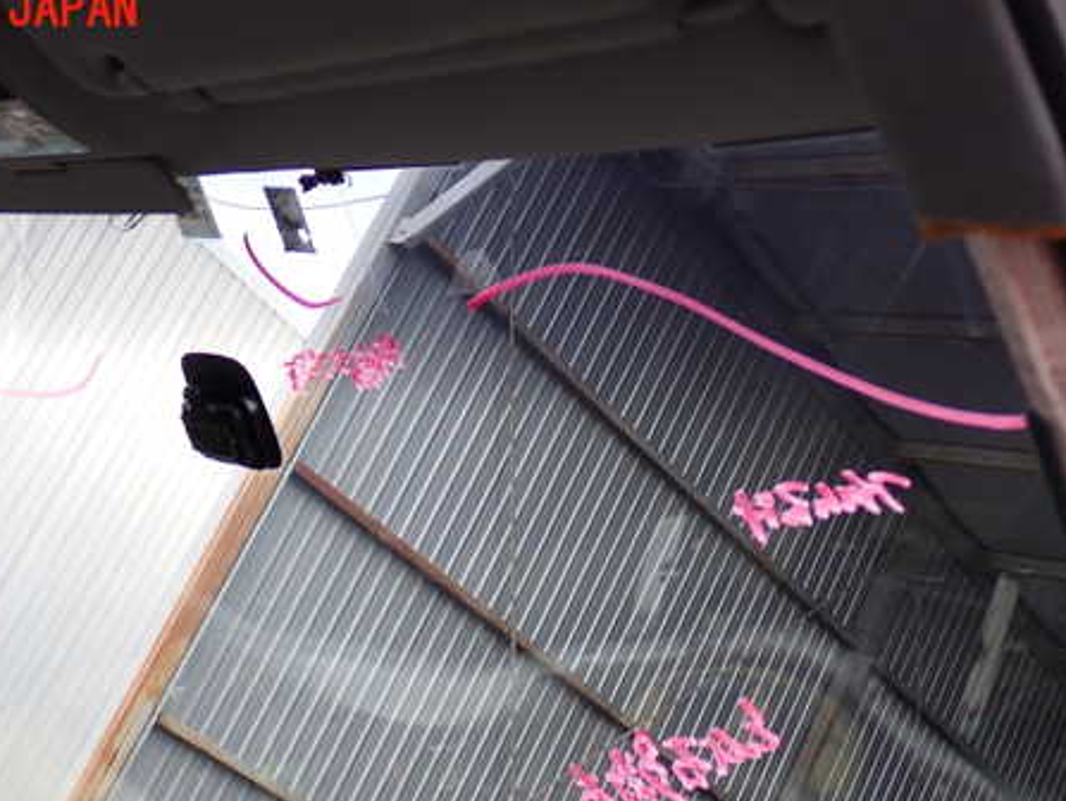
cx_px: 420
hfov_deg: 32.6
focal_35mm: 59
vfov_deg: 24.8
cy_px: 517
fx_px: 1818
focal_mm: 7.84
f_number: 2.9
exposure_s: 1/80
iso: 100
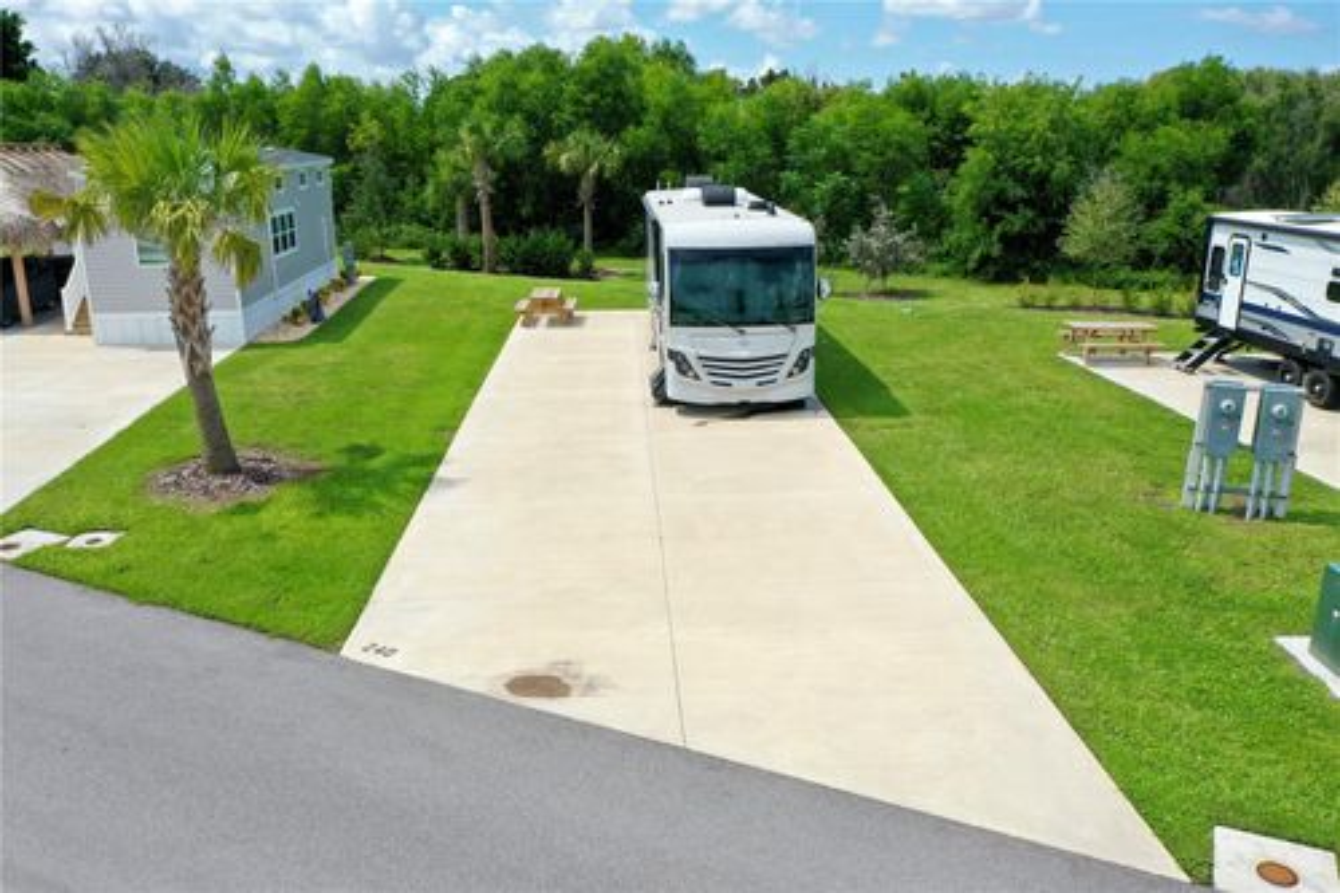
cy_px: 446
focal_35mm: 28
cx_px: 670
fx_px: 1042
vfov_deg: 46.4
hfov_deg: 65.5
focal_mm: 10.26
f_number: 5.6
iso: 100
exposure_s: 1/500
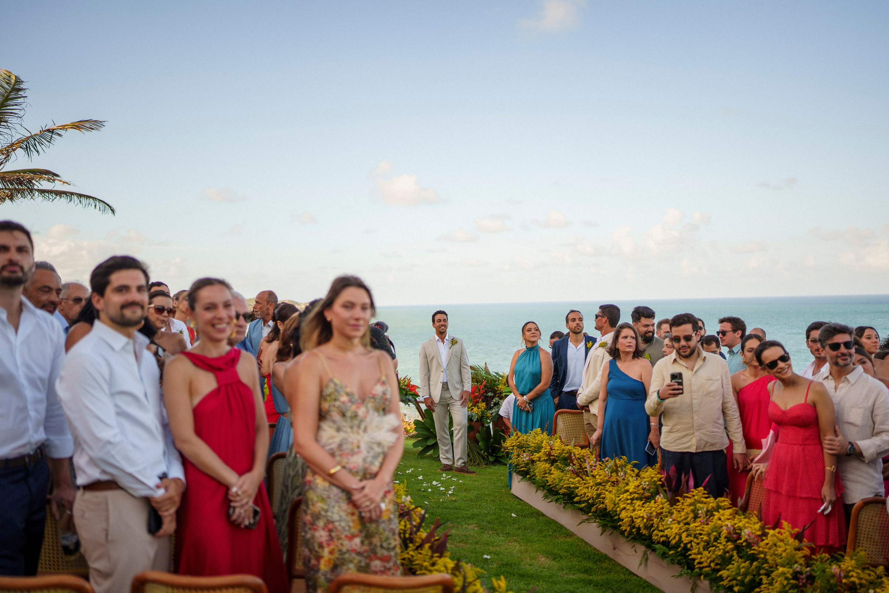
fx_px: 864
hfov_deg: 54.4
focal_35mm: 35
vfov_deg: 37.9
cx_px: 444
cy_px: 296
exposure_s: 1/2500
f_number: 1.4
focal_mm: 35
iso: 100
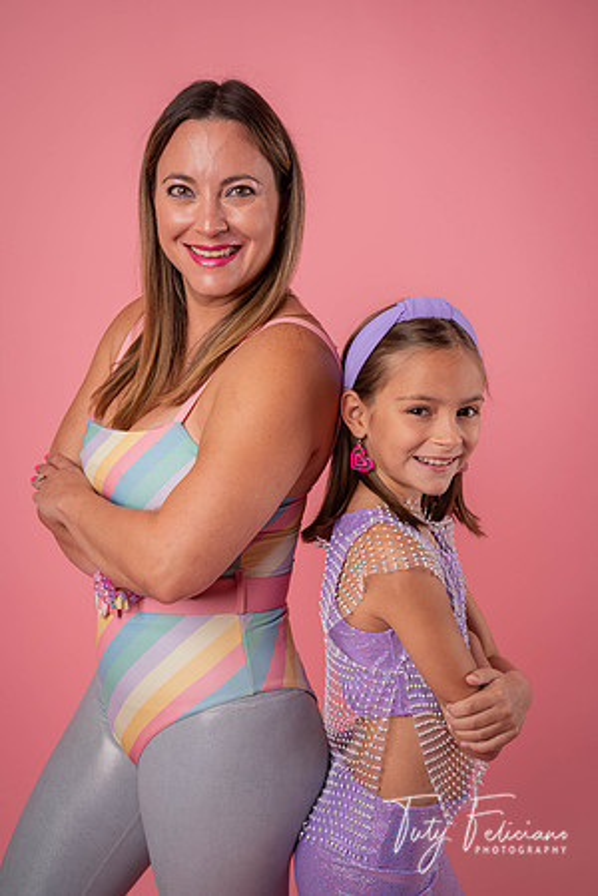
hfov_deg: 28.6
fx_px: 1171
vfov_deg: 41.9
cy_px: 448
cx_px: 299
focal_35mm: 47
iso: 160
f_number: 5
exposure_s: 1/100
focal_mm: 47
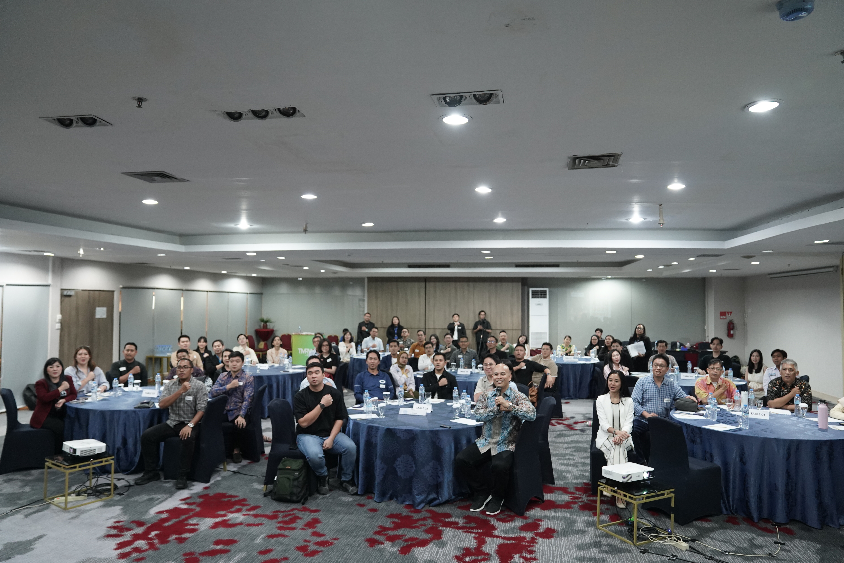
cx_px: 422
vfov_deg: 53.1
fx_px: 563
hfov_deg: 73.7
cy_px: 282
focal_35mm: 24
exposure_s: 1/100
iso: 2500
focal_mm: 24
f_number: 2.8
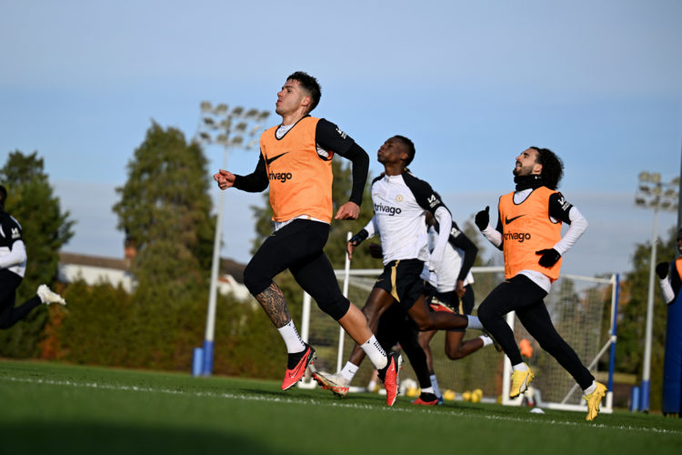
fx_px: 1762
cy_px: 228
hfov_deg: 21.9
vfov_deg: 14.7
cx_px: 341
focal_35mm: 93
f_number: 2.8
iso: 320
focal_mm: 93
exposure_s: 1/8000
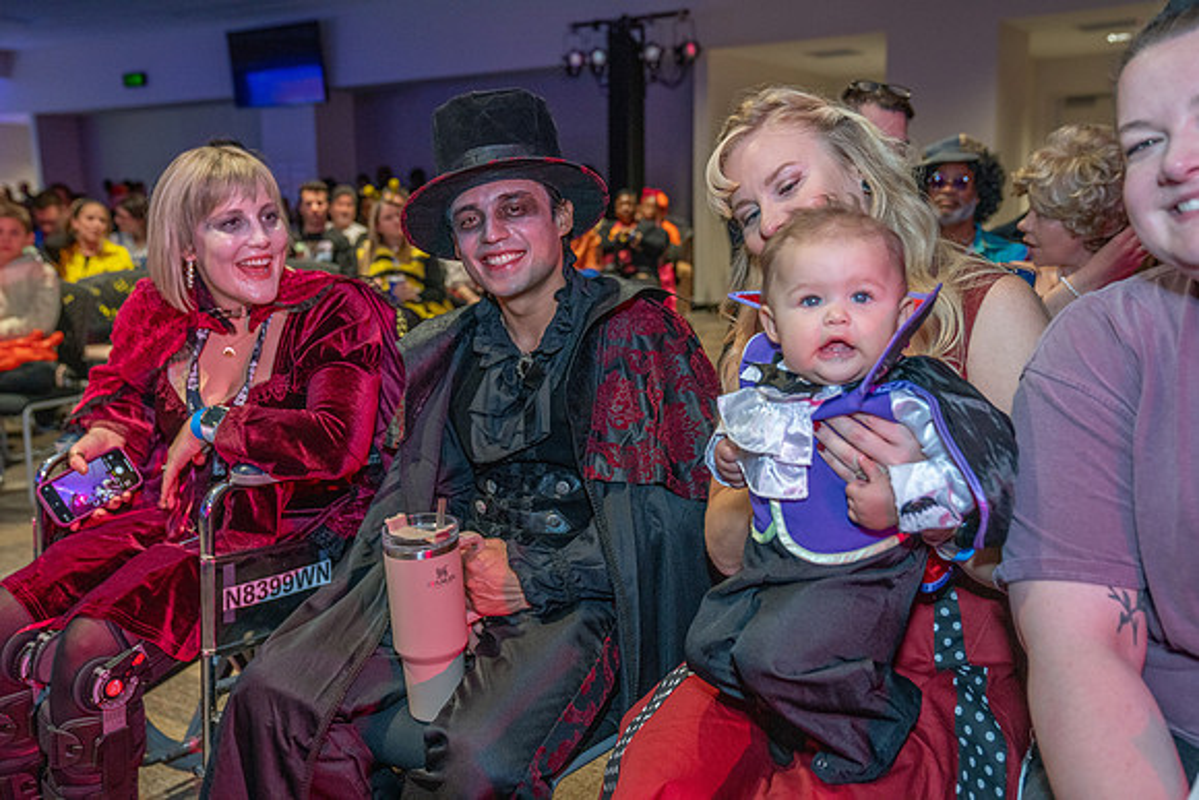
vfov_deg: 37.9
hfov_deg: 54.4
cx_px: 600
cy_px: 400
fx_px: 1166
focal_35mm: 35
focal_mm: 35
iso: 2500
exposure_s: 1/160
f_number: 3.5
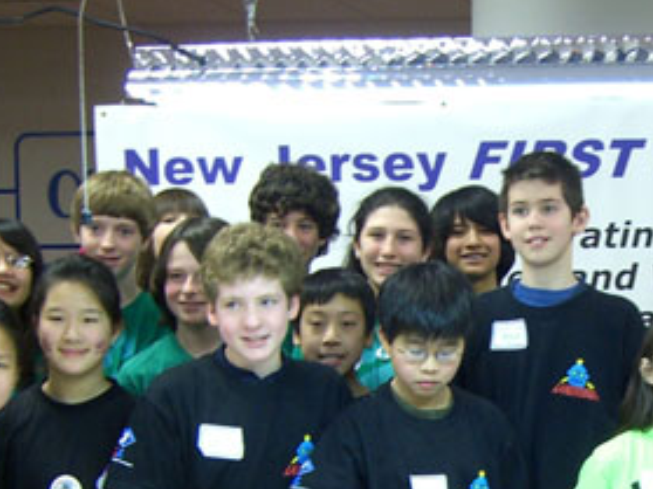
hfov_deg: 17.8
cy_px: 564
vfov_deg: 13.3
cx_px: 585
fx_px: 2055
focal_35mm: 109
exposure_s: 1/25
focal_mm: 7.9
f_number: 2.8
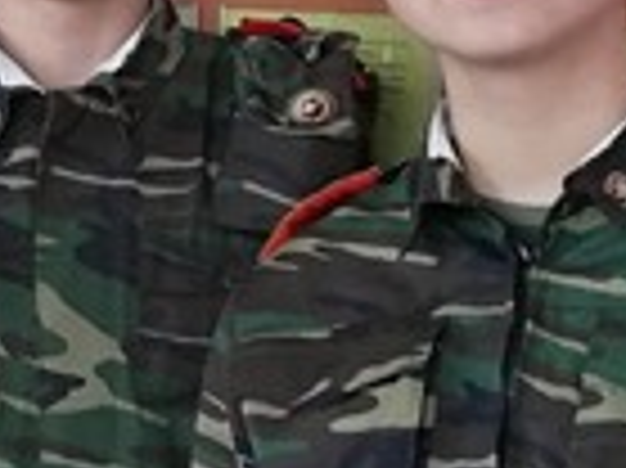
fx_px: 2710
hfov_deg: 11.8
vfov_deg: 9.9
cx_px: -640
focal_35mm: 150
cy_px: 284
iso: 320
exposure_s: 1/33.3
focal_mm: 3.81
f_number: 2.2
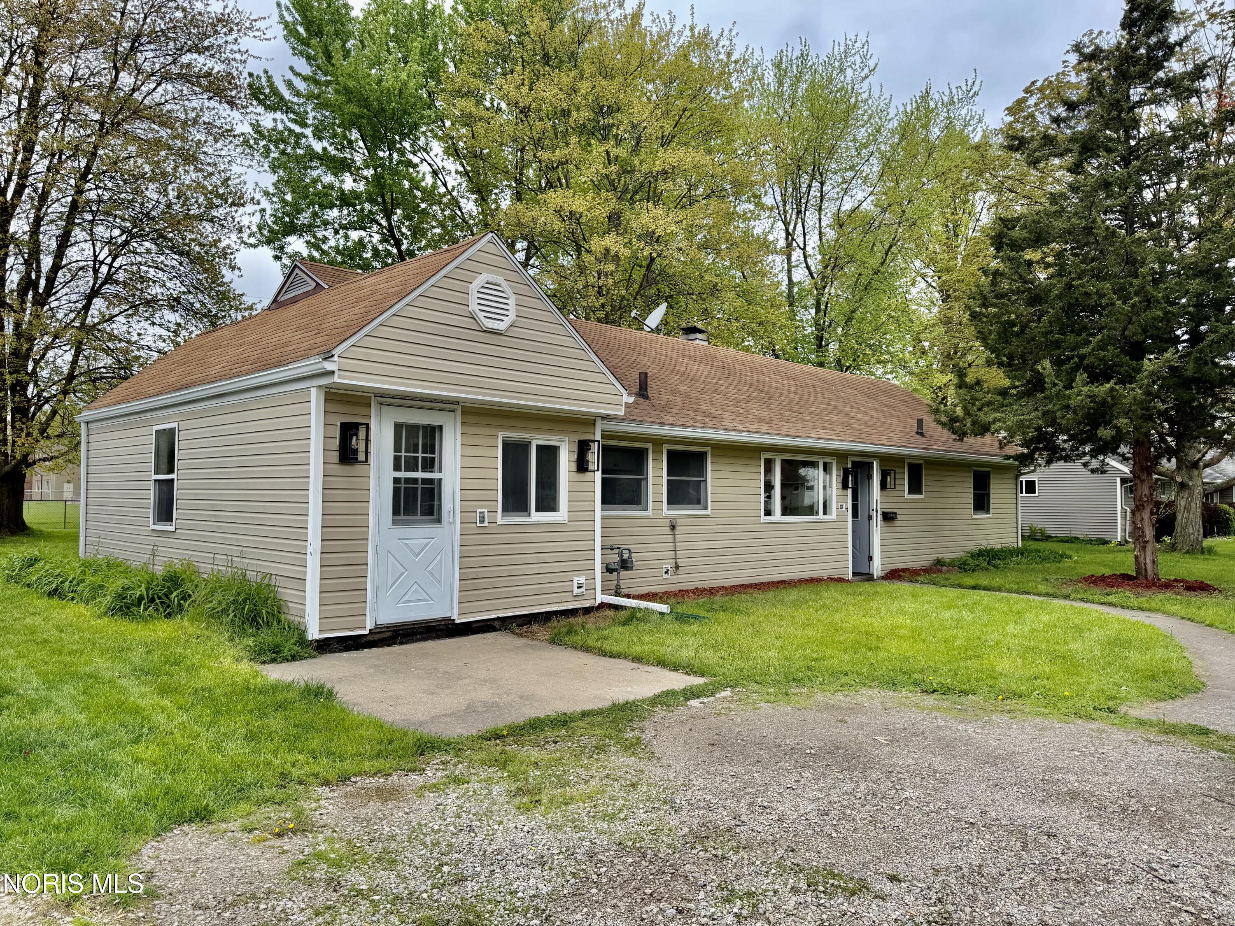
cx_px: 618
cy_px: 463
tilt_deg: +1.4
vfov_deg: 56.8
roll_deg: -0.5
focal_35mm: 24
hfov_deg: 71.6
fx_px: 856
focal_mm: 6.76
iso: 80
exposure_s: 1/1949
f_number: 1.78
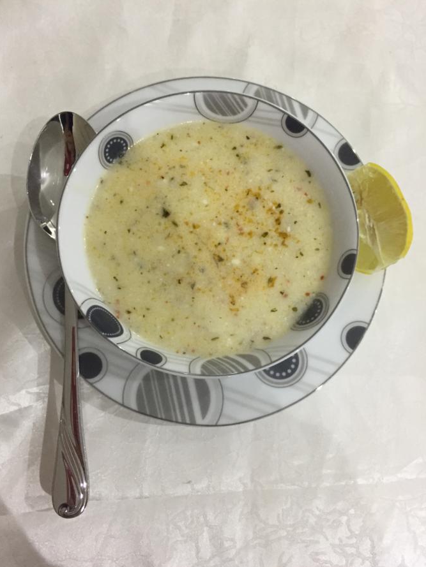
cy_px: 288
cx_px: 207
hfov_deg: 46.8
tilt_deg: -79.6
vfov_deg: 60.0
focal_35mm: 30
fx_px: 492
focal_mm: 4.15
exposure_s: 1/33
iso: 250
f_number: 2.2
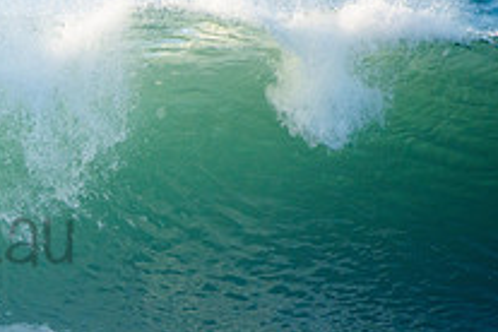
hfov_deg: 1.5
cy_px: 208
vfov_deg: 1.0
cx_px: -180
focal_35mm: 1404
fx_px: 19420
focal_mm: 500
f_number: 5.6
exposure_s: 1/1600
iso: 400
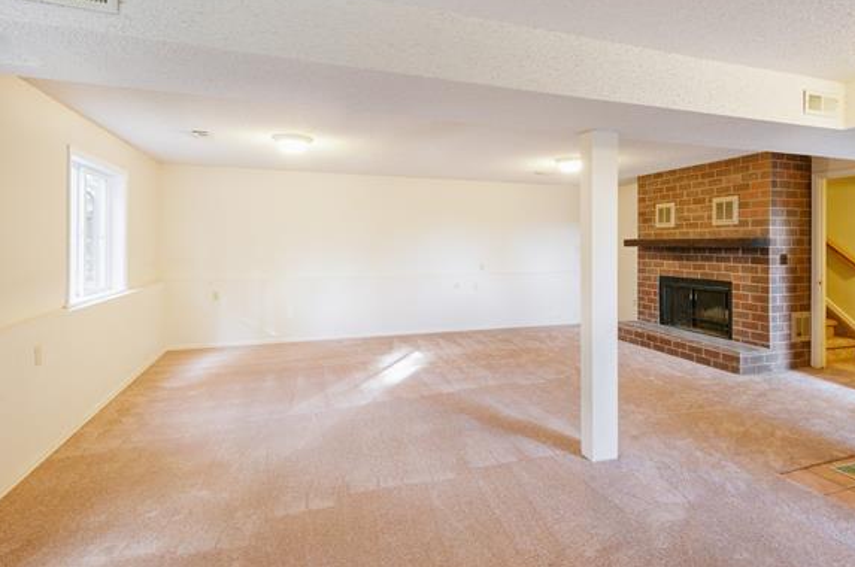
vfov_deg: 64.2
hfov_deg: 87.0
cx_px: 442
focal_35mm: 19
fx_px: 450
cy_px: 253
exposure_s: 1/2
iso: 800
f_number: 11
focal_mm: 17
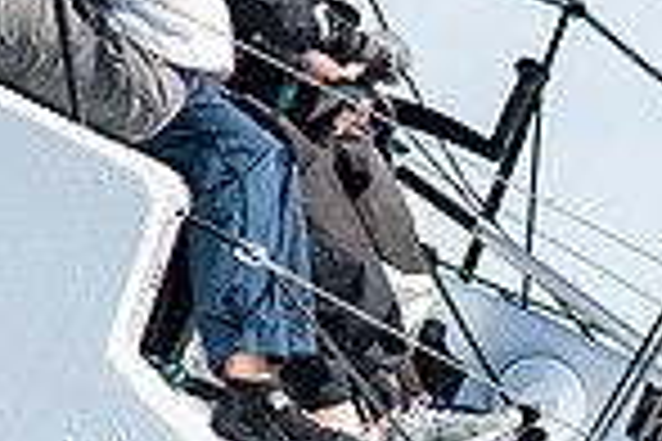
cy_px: 668
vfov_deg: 0.8
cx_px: 1117
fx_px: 33484
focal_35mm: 1821
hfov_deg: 1.1
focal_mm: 300
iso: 320
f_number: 5
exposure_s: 1/2000
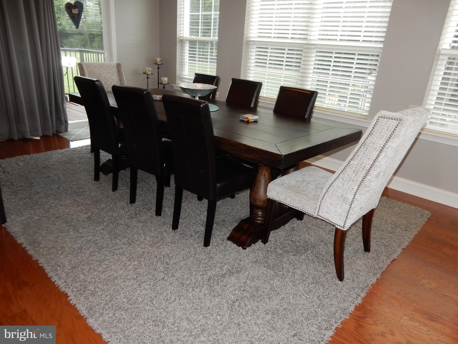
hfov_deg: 69.4
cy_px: 172
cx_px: 229
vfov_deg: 54.9
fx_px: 331
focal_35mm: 25
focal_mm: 4.5
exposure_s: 1/30
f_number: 3.7
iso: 320
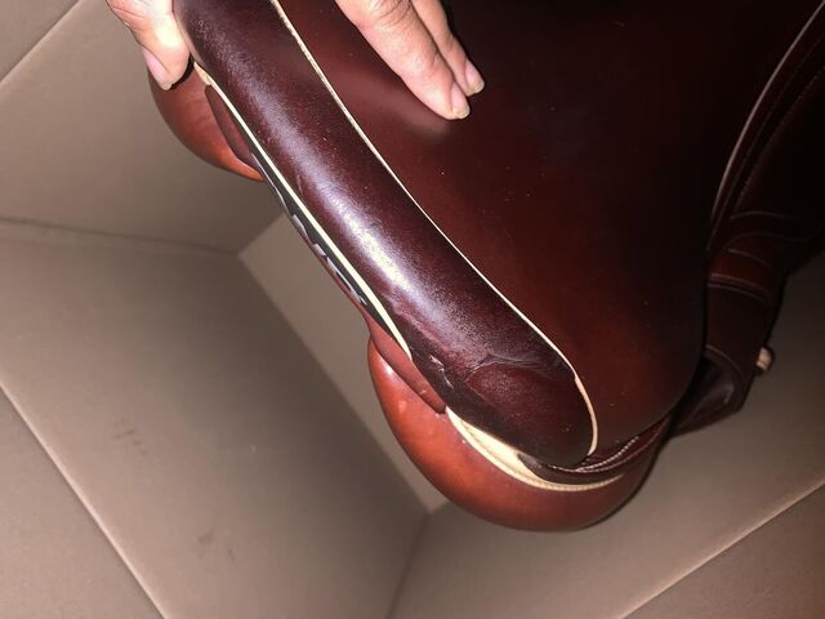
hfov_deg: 67.3
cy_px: 310
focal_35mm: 26
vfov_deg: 53.1
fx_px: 620
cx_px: 412
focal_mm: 4.25
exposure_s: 1/17
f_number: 1.8
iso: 50
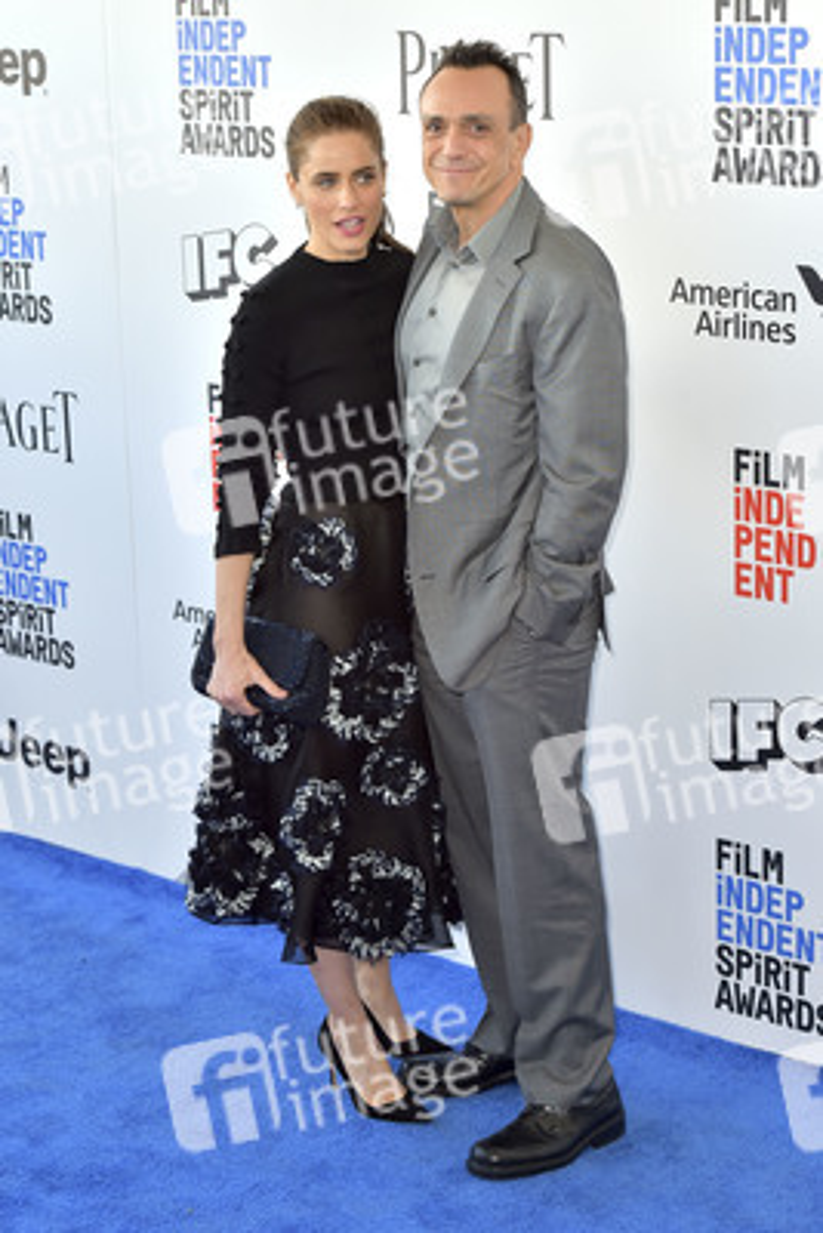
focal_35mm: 70
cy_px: 616
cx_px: 412
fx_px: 2398
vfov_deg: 28.8
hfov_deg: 19.5
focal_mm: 70
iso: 500
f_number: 6.3
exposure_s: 1/320
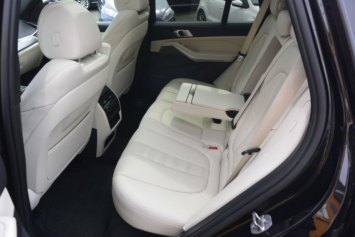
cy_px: 118
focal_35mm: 27
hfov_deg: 67.4
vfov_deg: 47.9
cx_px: 178
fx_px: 266
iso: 160
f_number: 4
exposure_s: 1/250
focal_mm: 10
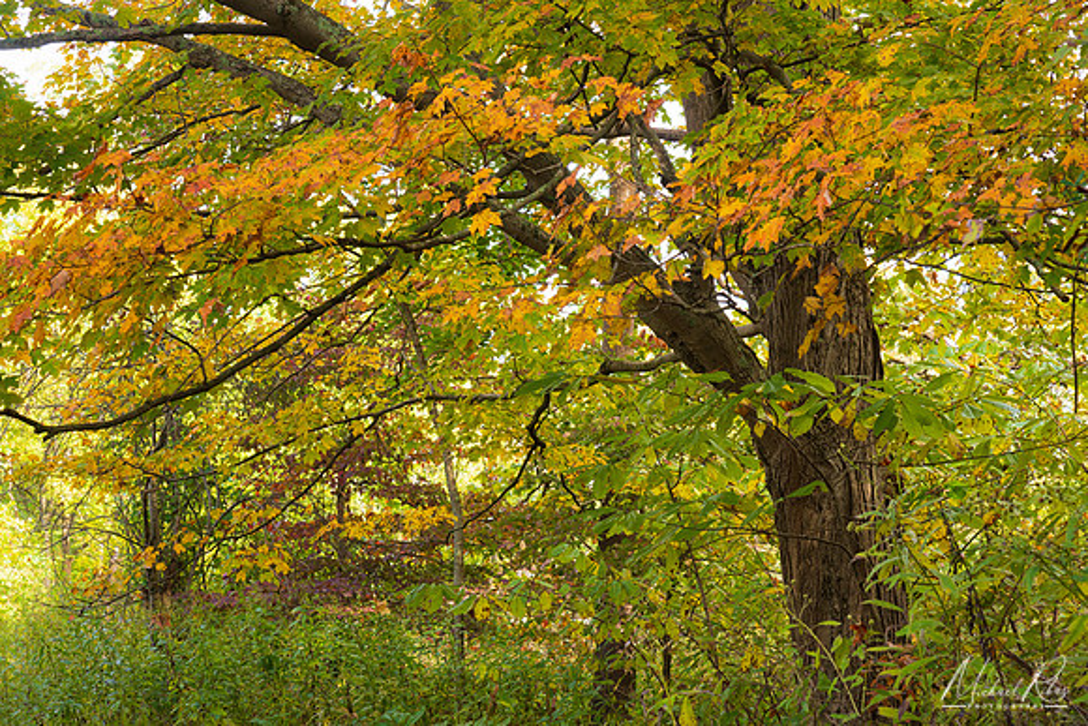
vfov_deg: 15.9
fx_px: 2600
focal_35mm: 86
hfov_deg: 23.6
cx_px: 544
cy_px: 363
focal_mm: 86
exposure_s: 1/13
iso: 200
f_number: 13
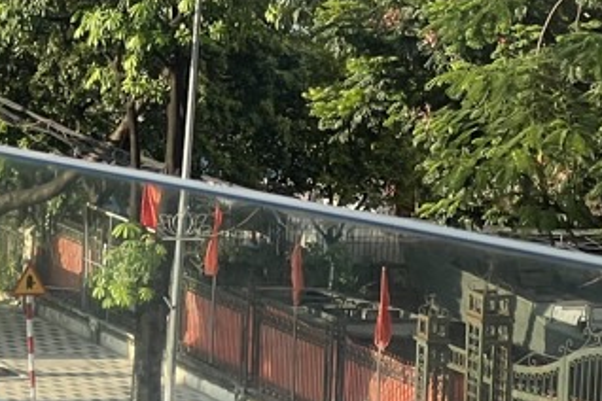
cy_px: -108
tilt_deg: -4.5
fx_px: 4314
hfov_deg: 7.9
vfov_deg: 5.3
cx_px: -146
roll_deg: -1.9
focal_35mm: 258
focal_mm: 9
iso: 32
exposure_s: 1/310
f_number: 2.8
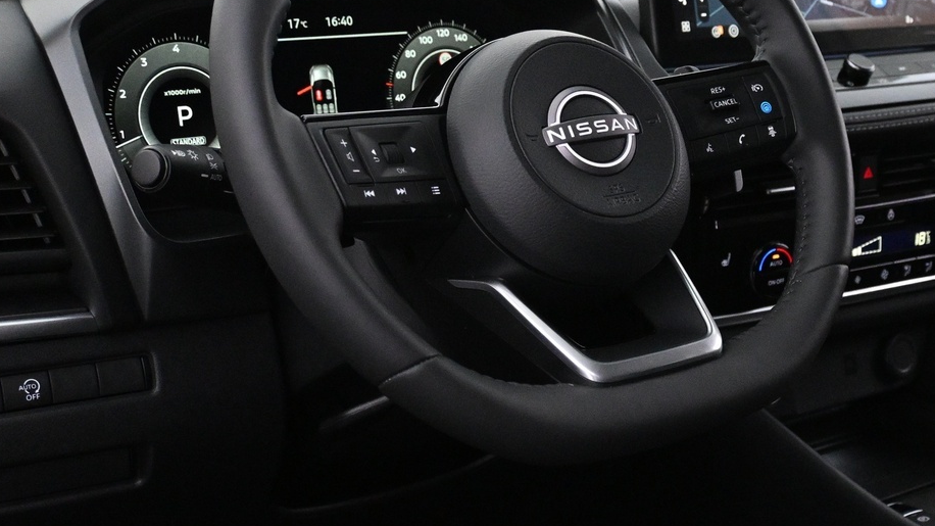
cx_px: 617
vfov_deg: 18.8
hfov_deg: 32.6
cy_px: 275
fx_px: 1585
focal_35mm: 64
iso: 4000
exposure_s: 1/60
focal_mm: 23
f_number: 4.2
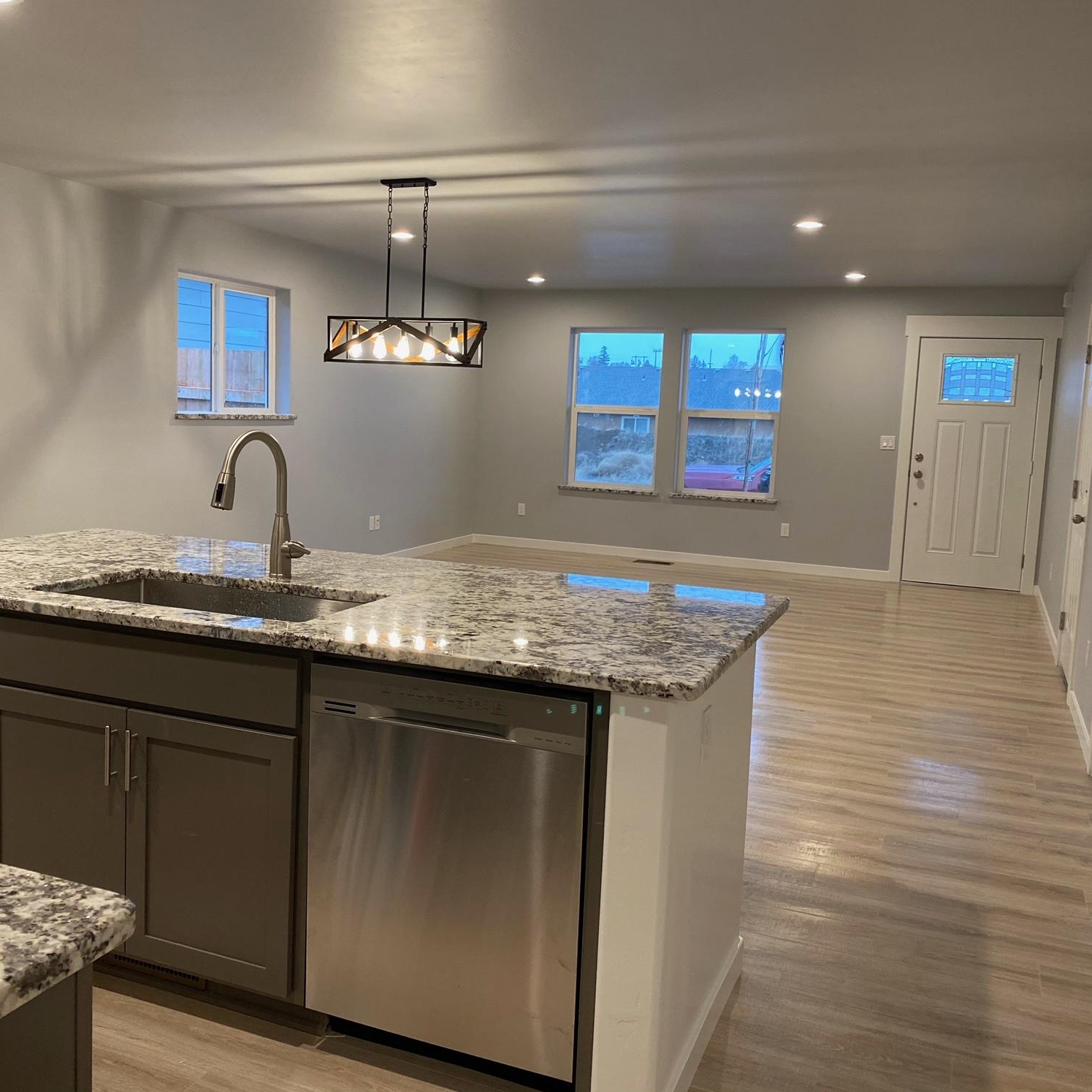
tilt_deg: -6.7
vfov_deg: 52.5
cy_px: 542
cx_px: 500
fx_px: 1106
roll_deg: -2.3
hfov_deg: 52.5
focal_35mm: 31
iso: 160
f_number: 1.8
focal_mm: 4.25
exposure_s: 1/60
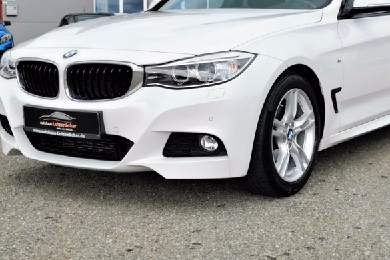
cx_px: 231
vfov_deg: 21.2
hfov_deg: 31.3
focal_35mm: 64
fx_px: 693
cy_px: 85
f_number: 1.8
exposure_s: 1/1597
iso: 50
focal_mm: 5.58
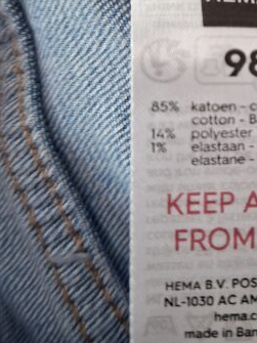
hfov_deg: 24.6
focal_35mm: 55
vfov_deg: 33.0
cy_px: 29
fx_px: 545
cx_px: 287
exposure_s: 1/25
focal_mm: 5.54
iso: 400
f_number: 1.8
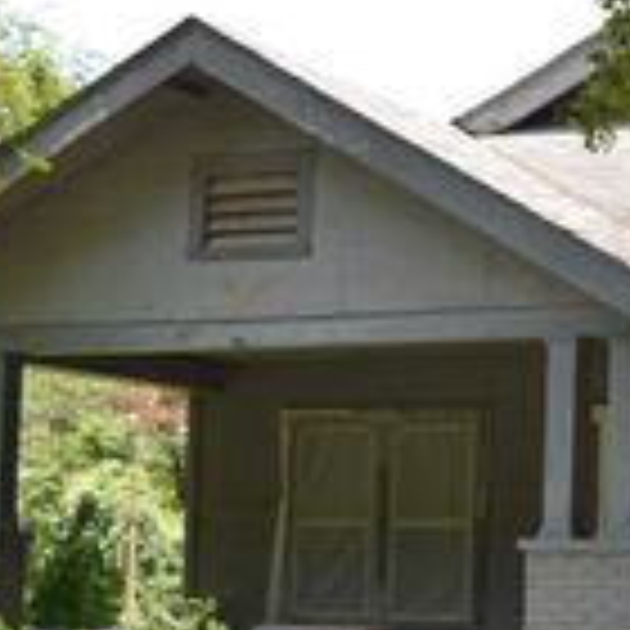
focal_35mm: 100
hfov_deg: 16.3
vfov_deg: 17.3
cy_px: 436
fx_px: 2059
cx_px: 846
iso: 100
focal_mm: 22
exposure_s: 1/200
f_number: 4.5
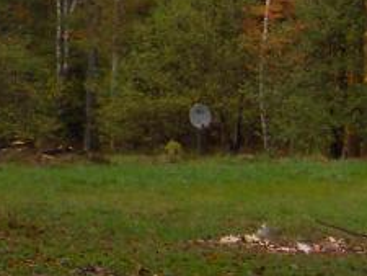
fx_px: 1687
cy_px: -8
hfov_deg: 11.2
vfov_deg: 9.3
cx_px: -383
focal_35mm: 159
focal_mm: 7.5
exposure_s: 1/348
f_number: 2.8
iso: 100
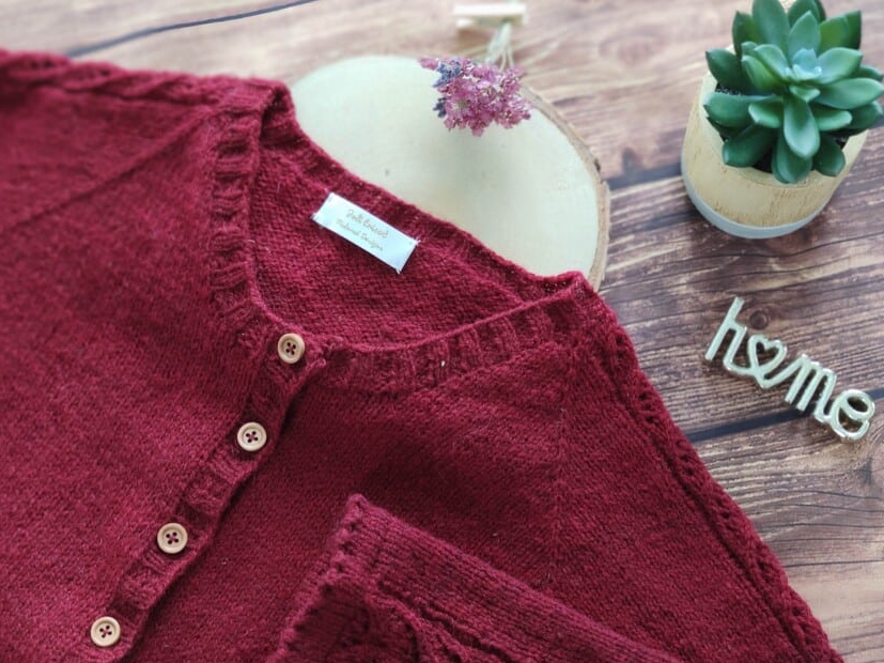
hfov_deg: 38.2
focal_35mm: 50
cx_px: 447
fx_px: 1277
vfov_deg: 29.0
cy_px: 396
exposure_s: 1/33
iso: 599
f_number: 2
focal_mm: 8.16
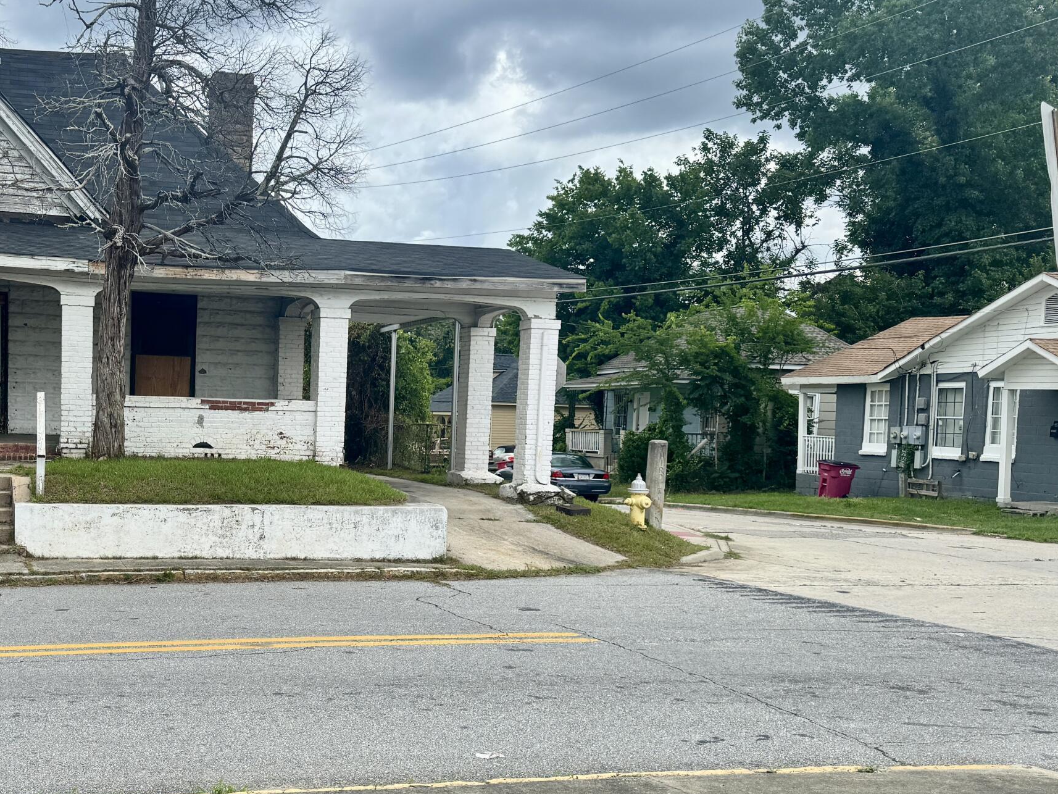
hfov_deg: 43.0
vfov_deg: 34.2
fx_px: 1284
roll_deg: -1.2
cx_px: 233
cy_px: 496
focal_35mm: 42
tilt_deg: -2.9
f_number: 1.78
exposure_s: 1/3096
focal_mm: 6.76
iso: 80
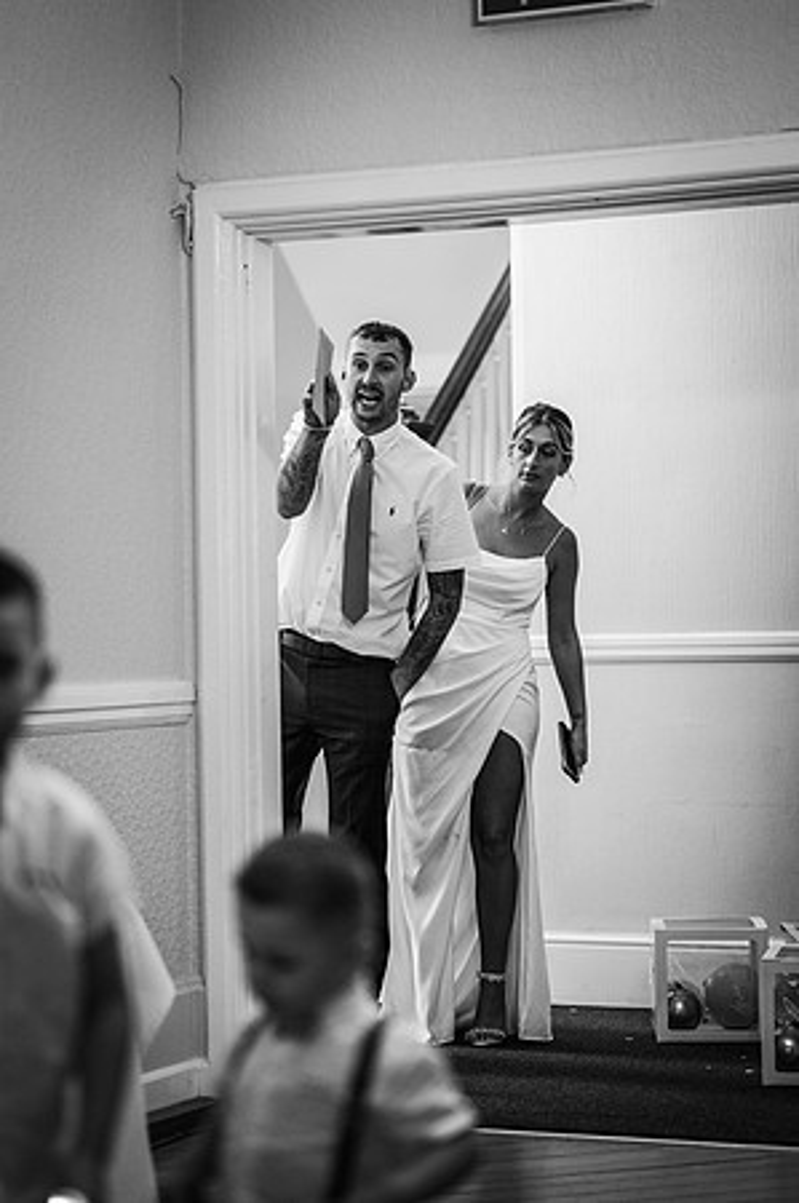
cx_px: 400
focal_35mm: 85
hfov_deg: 16.0
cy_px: 602
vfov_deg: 23.9
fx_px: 2836
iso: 1000
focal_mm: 85
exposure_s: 1/200
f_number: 1.8
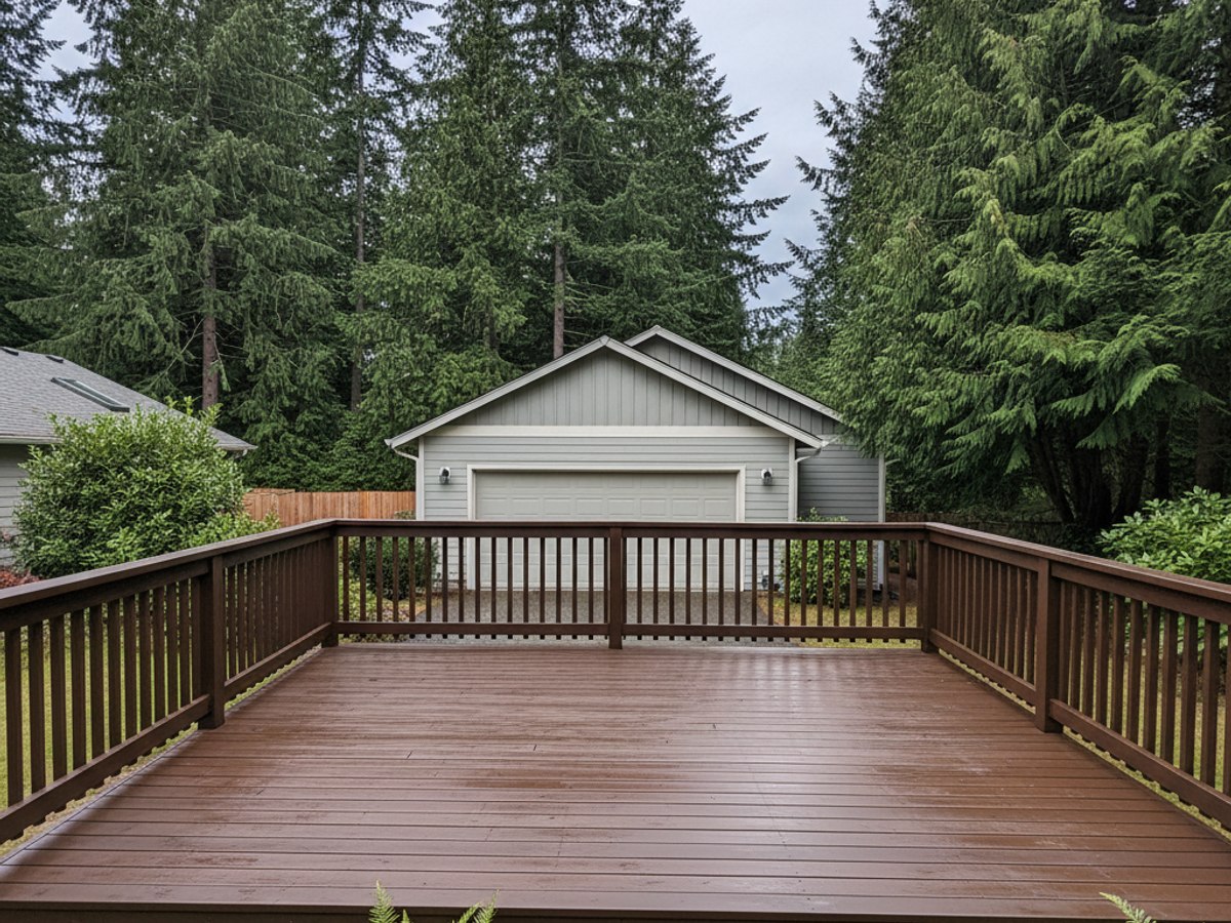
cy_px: 462
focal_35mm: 24
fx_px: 853
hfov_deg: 71.6
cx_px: 616
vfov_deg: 56.8
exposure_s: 1/252
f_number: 1.68
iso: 1200
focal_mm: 6.8
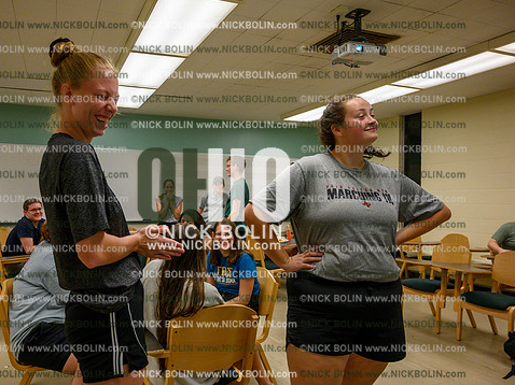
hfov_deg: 63.1
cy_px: 199
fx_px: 416
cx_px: 213
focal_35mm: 28
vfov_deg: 49.7
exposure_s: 1/400
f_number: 4.5
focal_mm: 24
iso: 1600
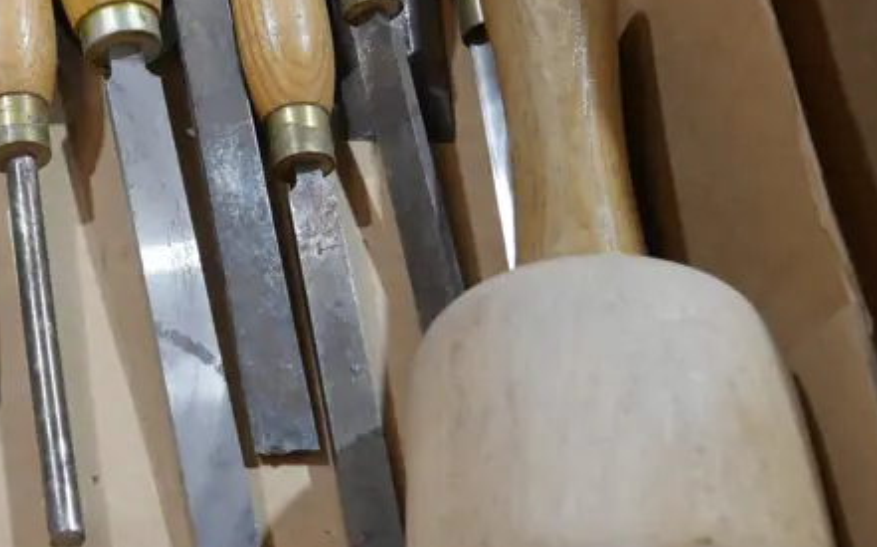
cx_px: 64
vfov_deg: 18.6
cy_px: 69
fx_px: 1648
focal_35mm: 69
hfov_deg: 28.5
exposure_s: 1/60
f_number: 3.5
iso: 500
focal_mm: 14
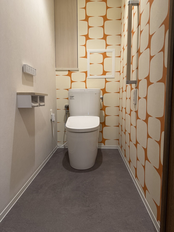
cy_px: 116
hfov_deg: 56.8
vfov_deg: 71.6
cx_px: 87
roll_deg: +0.3
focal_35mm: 24
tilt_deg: -5.6
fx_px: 161
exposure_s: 1/60
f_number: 1.78
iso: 320
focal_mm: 6.76
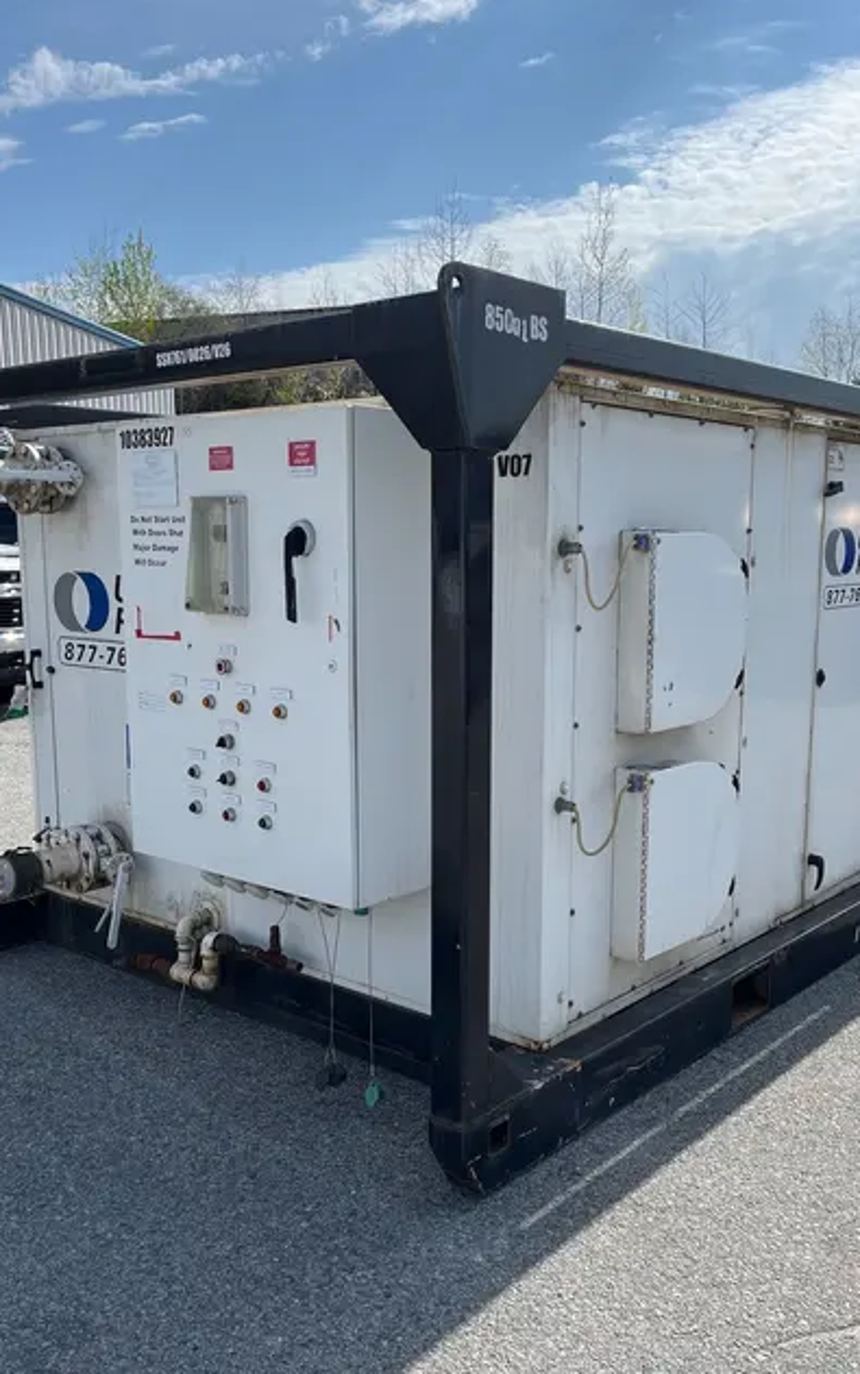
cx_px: 468
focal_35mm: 32
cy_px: 748
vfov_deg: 59.5
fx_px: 1199
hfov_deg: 39.4
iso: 50
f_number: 1.6
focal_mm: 5.1
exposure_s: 1/4484
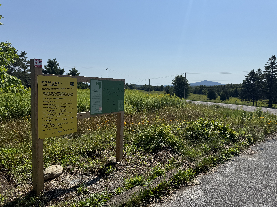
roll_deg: -0.7
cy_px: 104
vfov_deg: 56.8
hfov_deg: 71.6
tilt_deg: -4.7
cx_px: 138
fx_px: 192
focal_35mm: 24
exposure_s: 1/9091
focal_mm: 6.76
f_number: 1.78
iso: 80
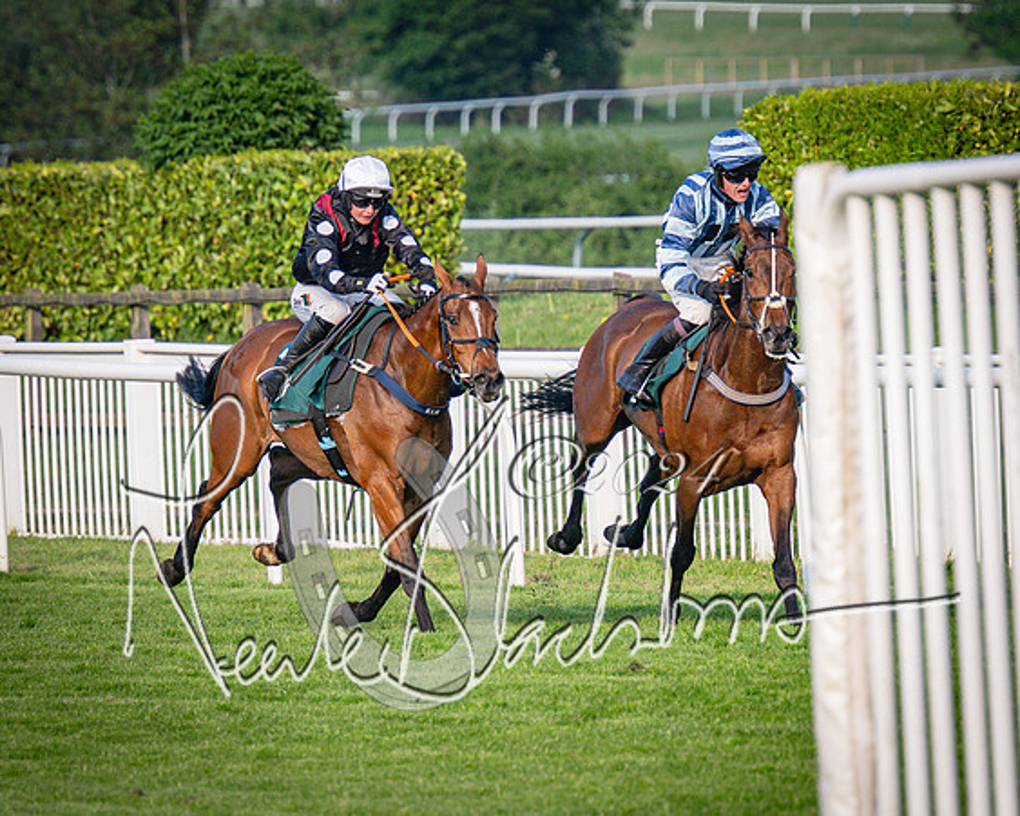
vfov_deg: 3.0
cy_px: 326
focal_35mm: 521
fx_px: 15727
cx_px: 497
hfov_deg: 3.7
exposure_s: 1/2000
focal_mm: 195
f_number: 4
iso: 400
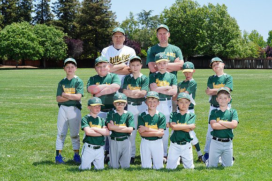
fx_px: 544
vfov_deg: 18.9
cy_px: 90
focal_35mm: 72
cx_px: 136
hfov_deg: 28.1
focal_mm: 72
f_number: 11
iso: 200
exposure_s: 1/200
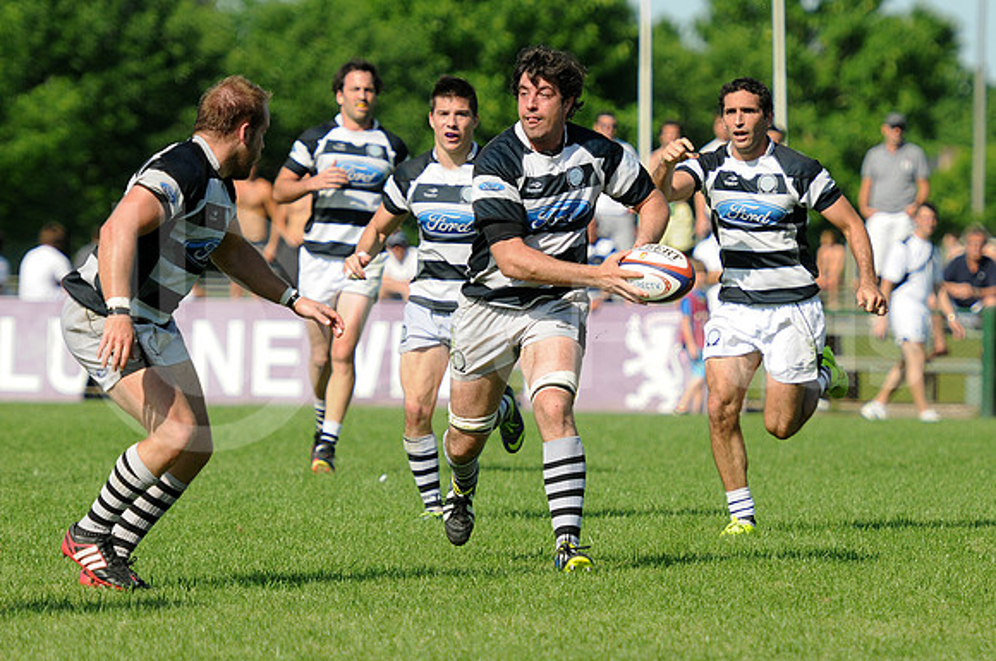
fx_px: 8703
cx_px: 498
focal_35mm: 315
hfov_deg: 6.6
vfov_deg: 4.4
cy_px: 330
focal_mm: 210
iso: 320
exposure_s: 1/1250
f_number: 4
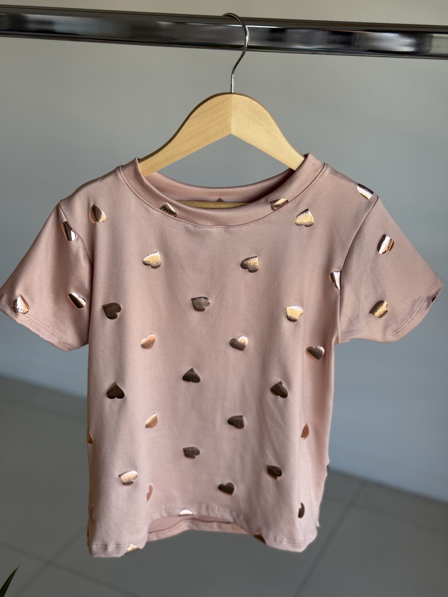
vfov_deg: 39.7
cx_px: 224
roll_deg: -1.8
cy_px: 298
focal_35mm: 48
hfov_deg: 30.3
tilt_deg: -21.6
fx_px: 828
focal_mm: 6.76
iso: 64
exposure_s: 1/327
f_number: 1.78
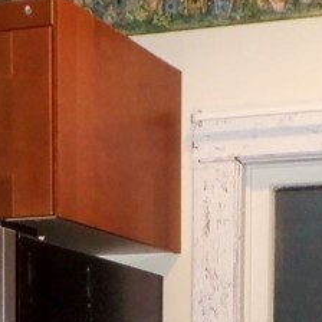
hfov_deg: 15.3
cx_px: 247
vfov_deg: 14.0
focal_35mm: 113
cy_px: 546
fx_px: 1189
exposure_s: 1/60
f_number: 3.3
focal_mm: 5.1
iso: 200
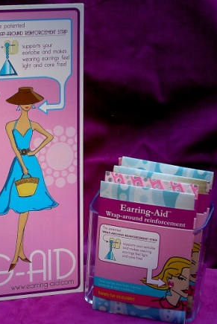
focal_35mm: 120
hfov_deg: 11.4
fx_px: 1084
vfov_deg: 17.1
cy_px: 162
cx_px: 30
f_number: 4.2
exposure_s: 1/60
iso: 50
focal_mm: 14.6
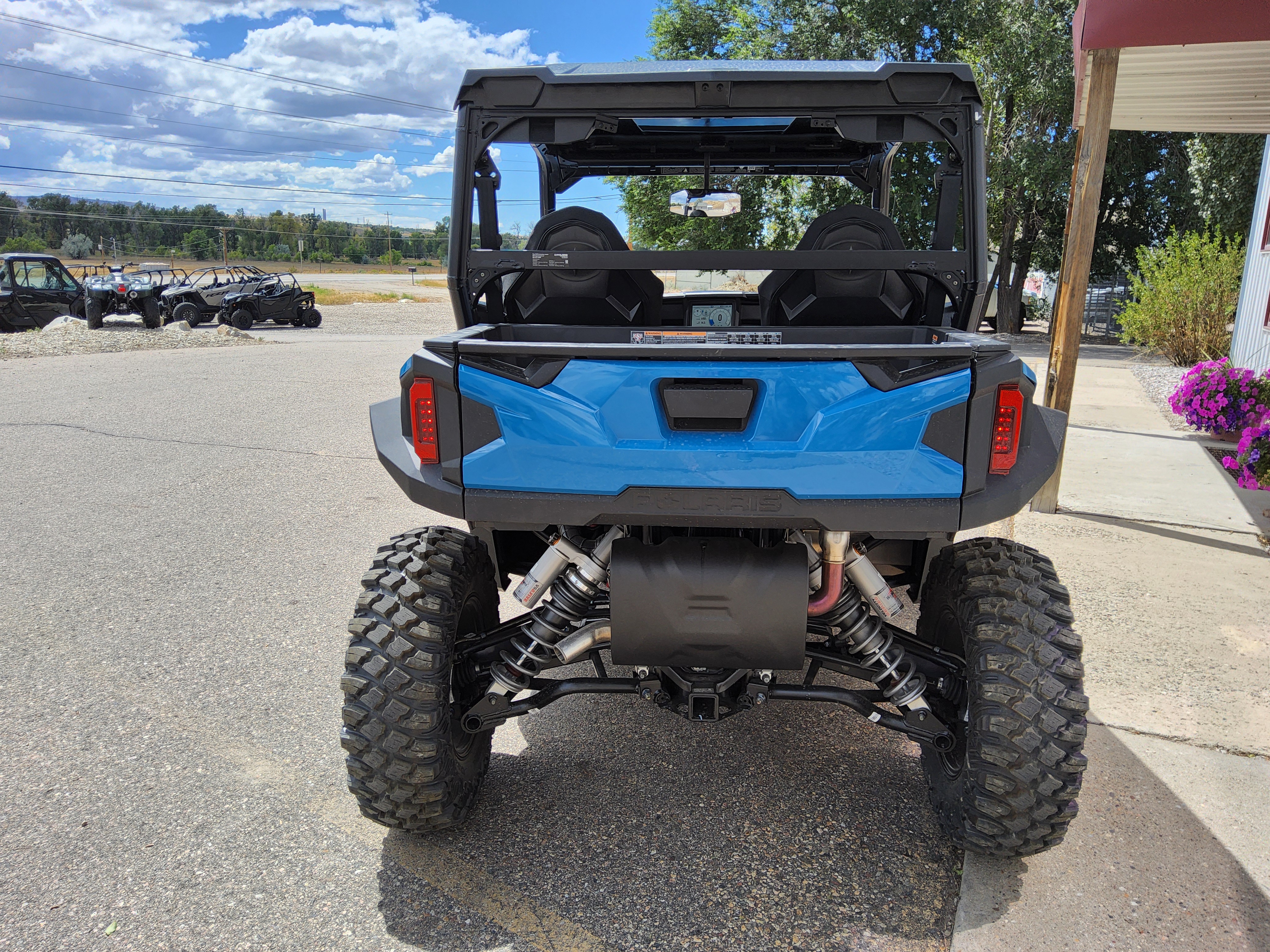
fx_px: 917
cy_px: 476
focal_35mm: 25
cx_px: 635
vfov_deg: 54.9
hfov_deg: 69.4
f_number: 2
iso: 32
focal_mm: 3.08
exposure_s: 1/873
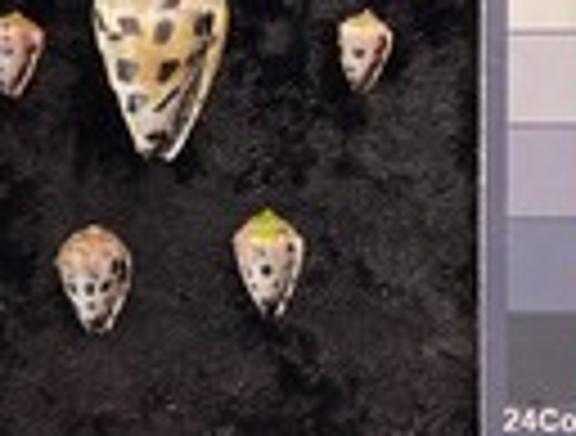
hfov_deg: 24.5
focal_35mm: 79
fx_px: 1319
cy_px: 146
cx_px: 198
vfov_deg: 18.7
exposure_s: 1/60
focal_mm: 3
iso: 64
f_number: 1.8
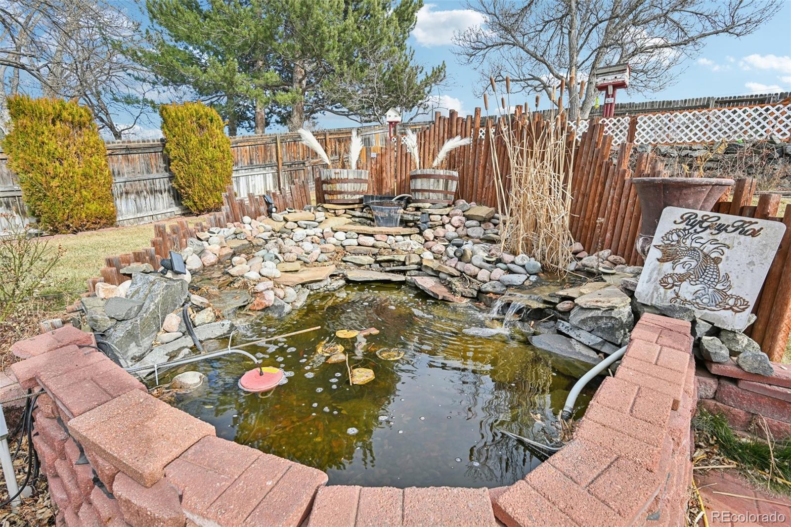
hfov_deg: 95.0
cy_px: 264
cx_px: 396
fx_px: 362
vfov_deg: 72.0
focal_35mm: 16
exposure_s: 1/50
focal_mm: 16.5
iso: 64
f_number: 8
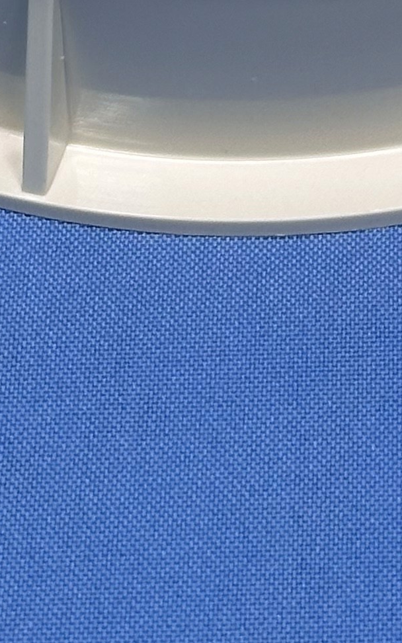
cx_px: 241
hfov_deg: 6.2
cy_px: -531
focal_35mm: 211
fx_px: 3696
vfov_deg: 9.4
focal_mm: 6.86
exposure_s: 1/243
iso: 50
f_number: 1.78
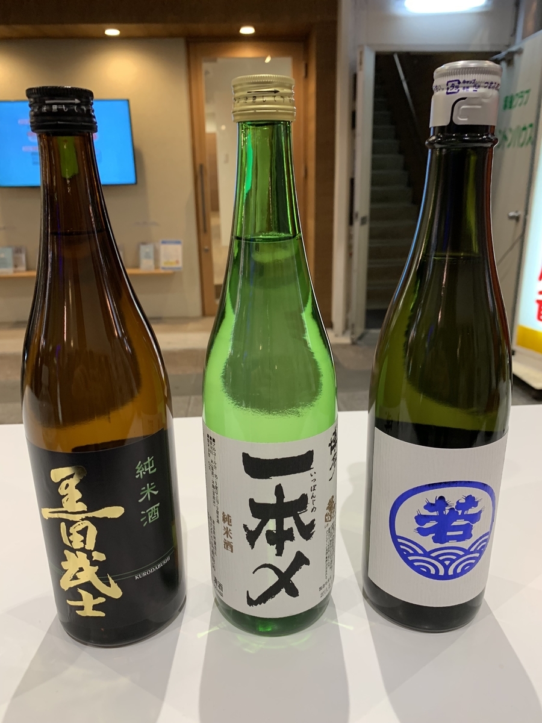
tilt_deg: -18.9
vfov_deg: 67.3
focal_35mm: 26
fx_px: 543
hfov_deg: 53.1
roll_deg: +1.5
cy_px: 362
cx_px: 271
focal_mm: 4.25
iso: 160
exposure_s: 1/60
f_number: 1.8
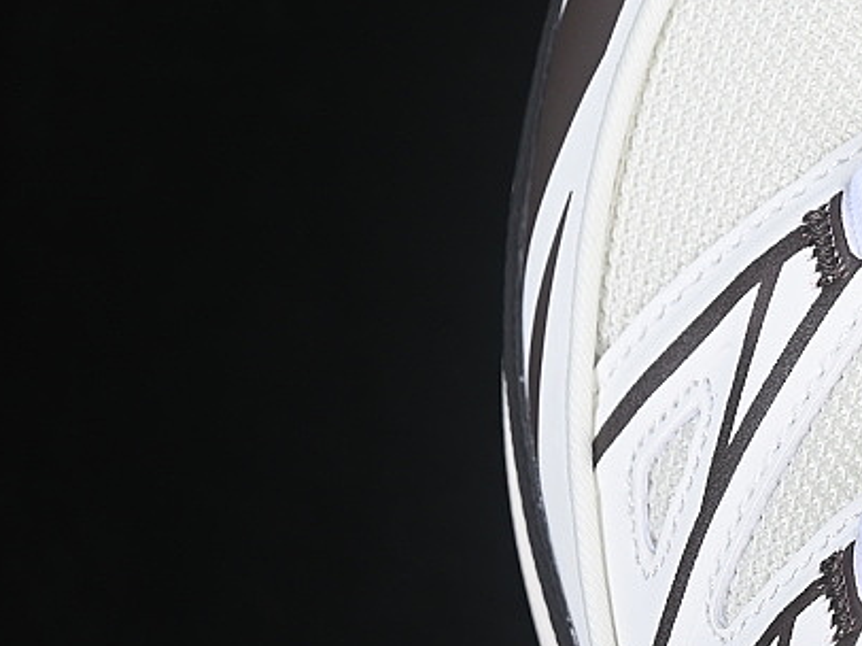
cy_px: 115
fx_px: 4778
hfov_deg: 10.1
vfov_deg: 7.7
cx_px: 1049
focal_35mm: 192
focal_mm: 50
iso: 160
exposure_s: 1/80
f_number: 7.1
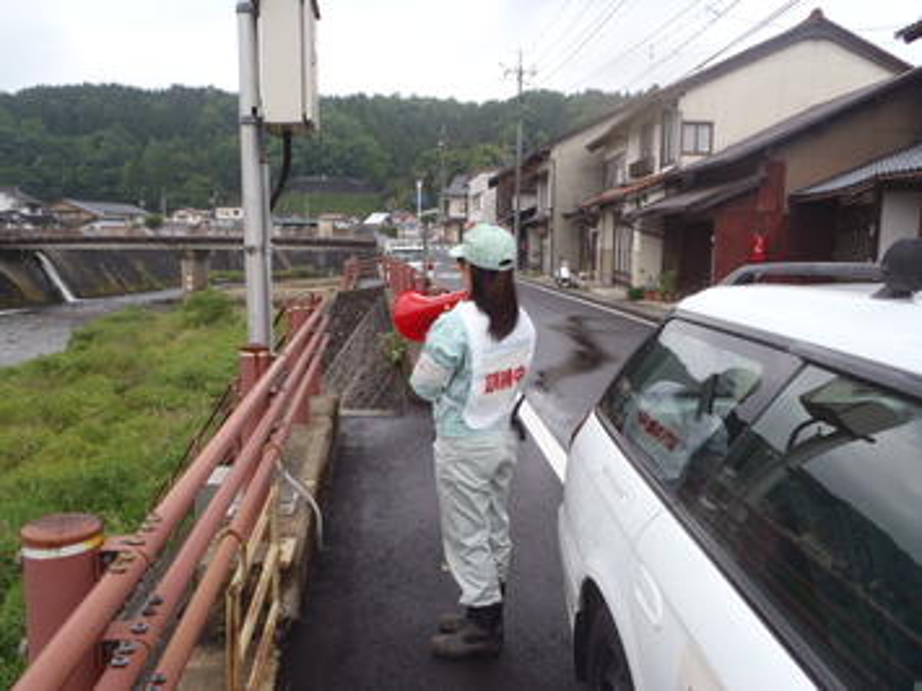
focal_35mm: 28
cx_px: 461
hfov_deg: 63.5
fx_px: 746
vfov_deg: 49.7
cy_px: 346
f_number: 3.9
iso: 80
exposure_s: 1/200
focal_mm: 5
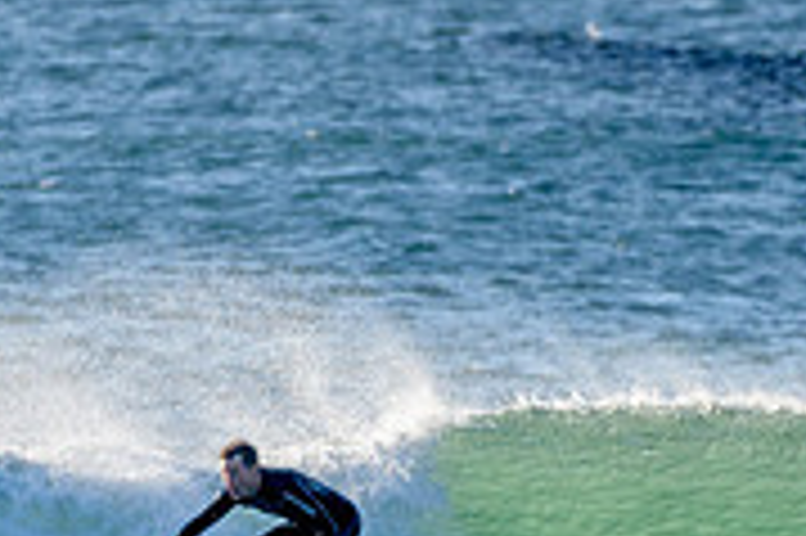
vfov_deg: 0.7
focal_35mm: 1980
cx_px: 303
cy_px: 571
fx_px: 44288
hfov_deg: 1.0
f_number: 5.6
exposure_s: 1/1250
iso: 220
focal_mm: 500
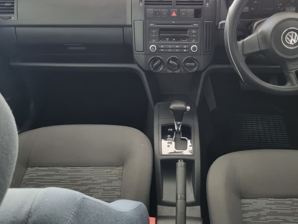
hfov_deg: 46.8
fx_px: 344
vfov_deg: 35.7
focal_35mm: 40
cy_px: 79
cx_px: 163
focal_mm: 5.4
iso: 400
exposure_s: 1/50
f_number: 1.8
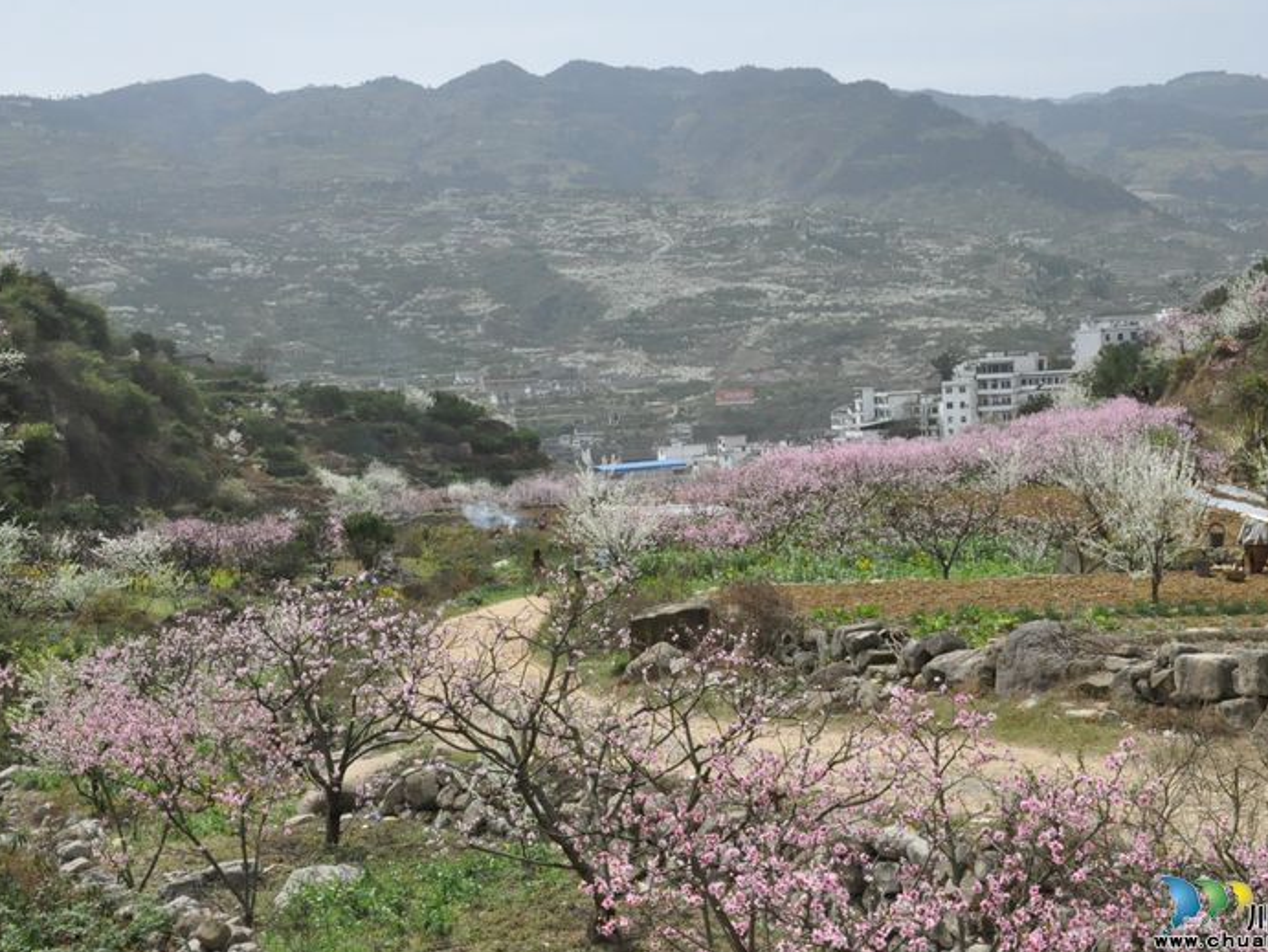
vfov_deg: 29.1
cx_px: 657
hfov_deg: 38.2
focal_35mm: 50
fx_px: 1832
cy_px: 470
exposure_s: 1/1600
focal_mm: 30
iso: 3200
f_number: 20
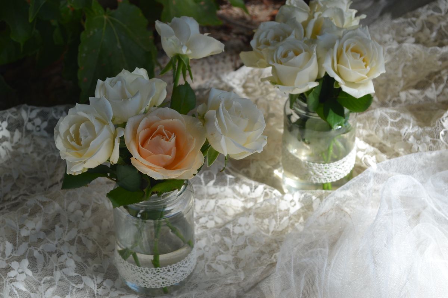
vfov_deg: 16.6
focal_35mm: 82
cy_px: 149
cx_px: 224
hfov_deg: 24.6
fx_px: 1027
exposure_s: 1/250
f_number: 8
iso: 100
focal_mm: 55
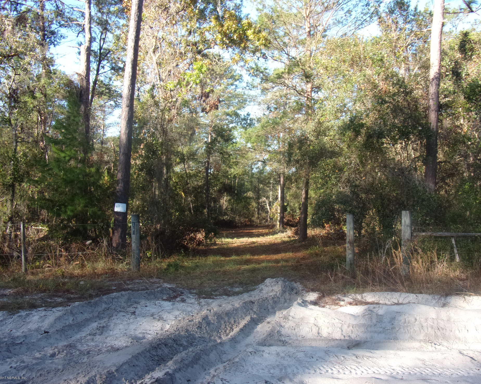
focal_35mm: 26
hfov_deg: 65.9
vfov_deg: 54.9
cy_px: 191
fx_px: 370
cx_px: 262
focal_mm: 4.3
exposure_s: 1/160
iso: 80
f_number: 3.3
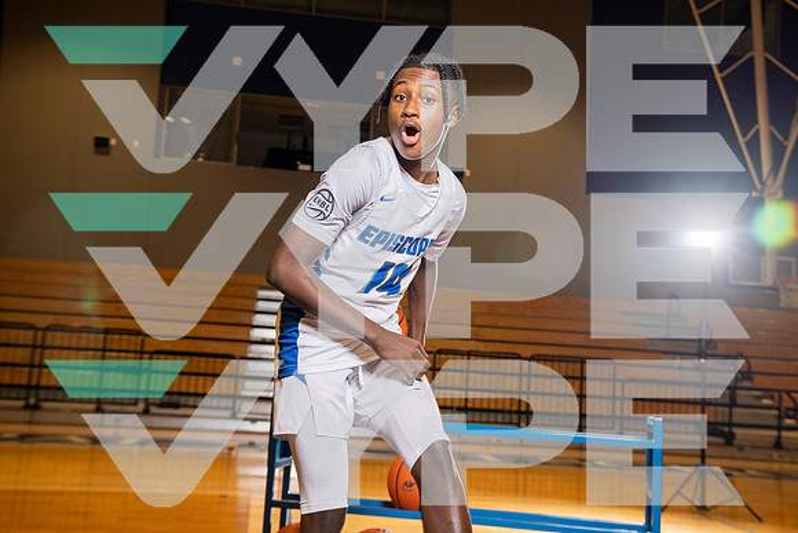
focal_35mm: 42
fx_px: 931
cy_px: 266
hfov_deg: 46.4
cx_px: 399
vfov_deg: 31.9
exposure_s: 1/250
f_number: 4.5
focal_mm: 42
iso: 400
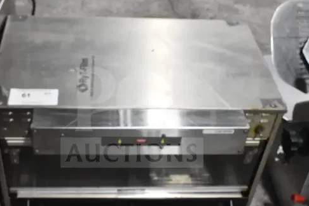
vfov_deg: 24.8
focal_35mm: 55
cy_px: 117
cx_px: 132
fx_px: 469
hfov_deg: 36.4
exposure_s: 1/250
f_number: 10
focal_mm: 29
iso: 6400
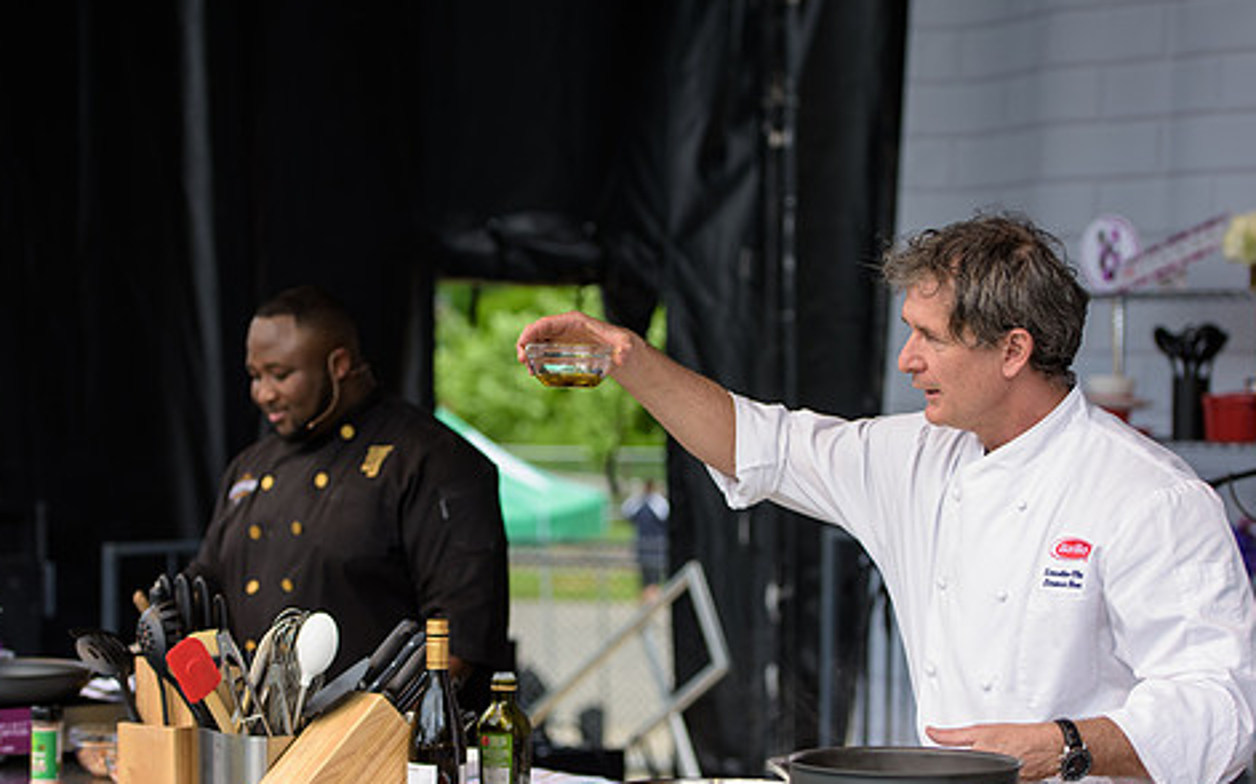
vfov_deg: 13.3
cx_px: 541
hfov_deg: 21.2
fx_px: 3353
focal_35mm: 98
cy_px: 417
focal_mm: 78
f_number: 3.2
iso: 250
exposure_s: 1/800
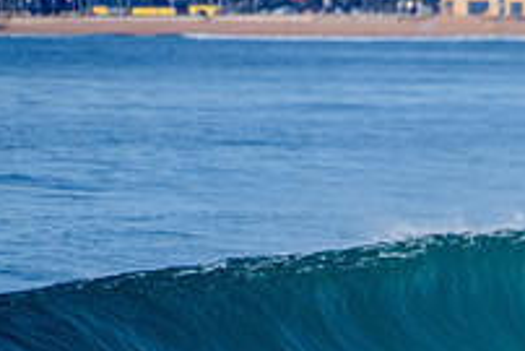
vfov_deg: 1.0
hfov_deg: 1.4
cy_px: 422
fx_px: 20956
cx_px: 577
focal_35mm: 1436
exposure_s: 1/1600
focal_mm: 500
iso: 140
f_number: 5.6
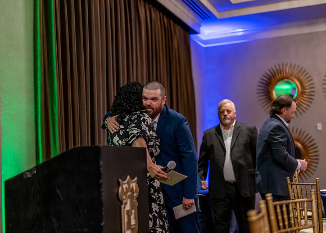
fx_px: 499
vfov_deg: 26.2
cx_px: 163
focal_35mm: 54
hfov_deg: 36.2
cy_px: 116
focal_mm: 50
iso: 800
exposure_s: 1/320
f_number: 1.2
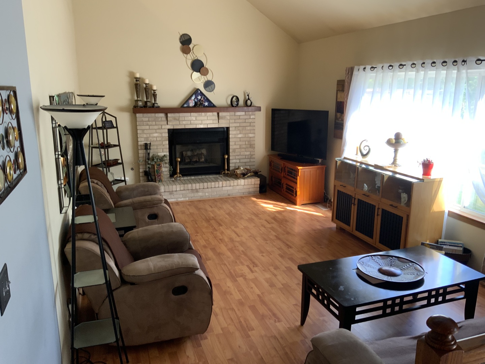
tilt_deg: -15.2
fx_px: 406
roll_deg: -0.4
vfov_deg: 48.2
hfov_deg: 61.7
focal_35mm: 29
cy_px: 182
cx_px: 242
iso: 100
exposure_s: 1/60
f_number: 1.8
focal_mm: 3
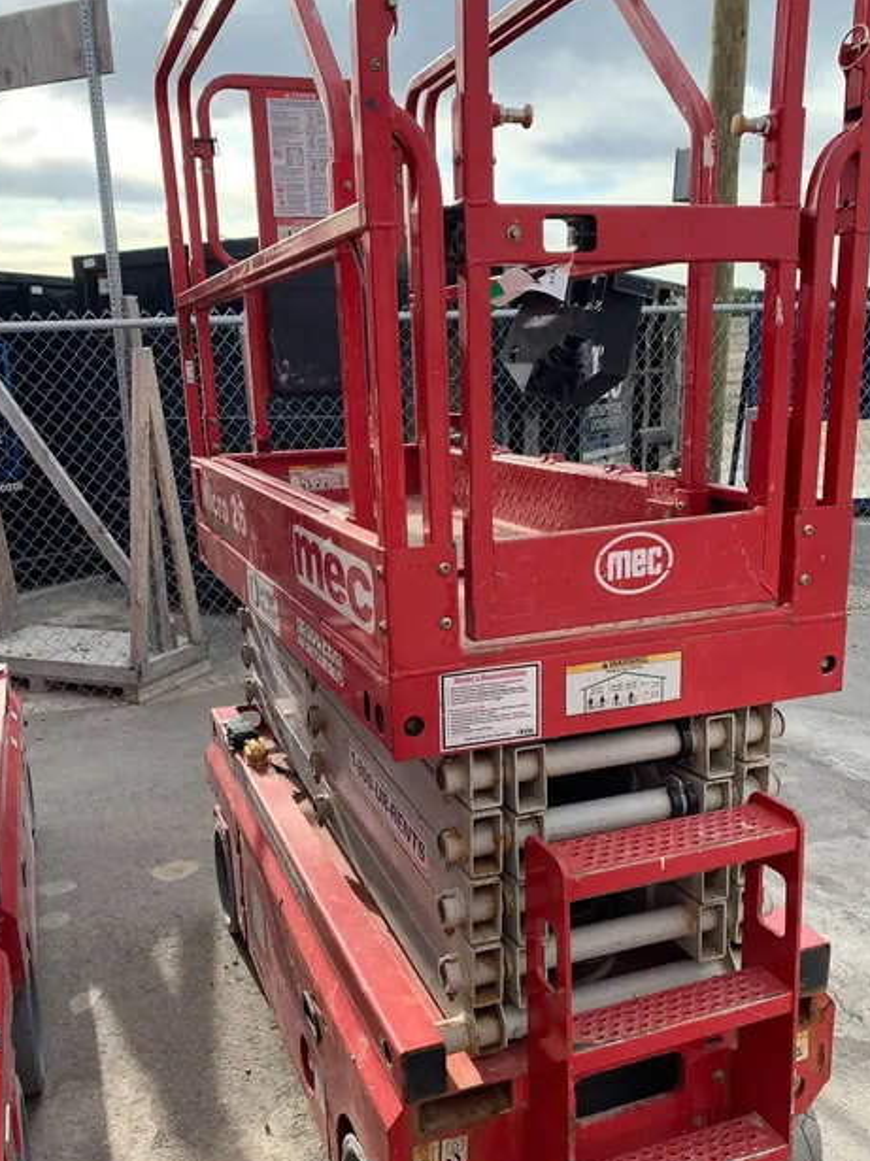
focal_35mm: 31
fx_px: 1039
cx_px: 430
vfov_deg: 58.2
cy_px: 643
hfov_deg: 45.4
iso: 25
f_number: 1.8
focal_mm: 4.25
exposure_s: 1/455
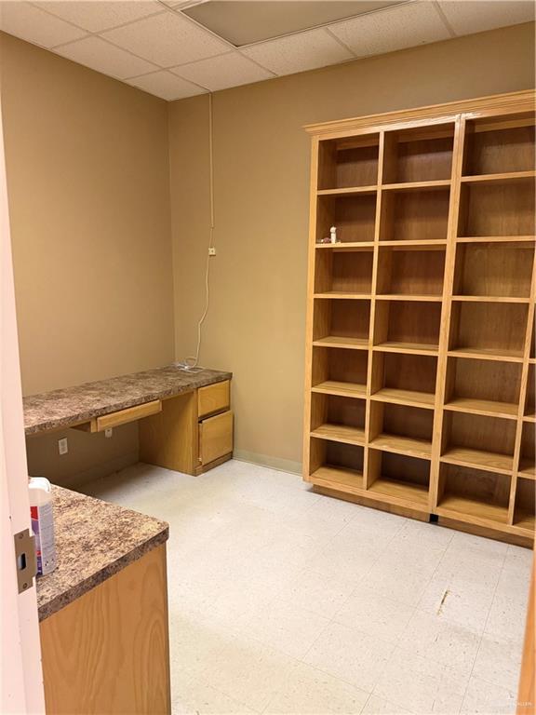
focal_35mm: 24
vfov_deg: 71.6
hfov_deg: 56.8
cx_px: 268
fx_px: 495
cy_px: 358
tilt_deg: -8.1
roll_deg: -0.1
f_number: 1.78
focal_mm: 6.76
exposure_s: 1/60
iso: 800
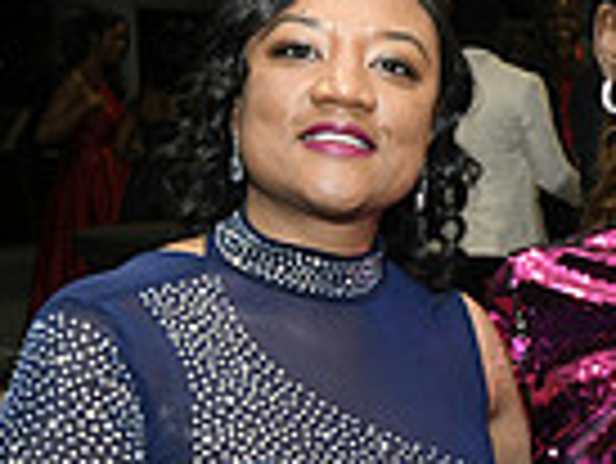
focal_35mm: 118
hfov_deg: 15.9
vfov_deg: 12.3
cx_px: 787
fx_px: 2102
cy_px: 552
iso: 1600
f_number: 8
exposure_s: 1/60
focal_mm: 29
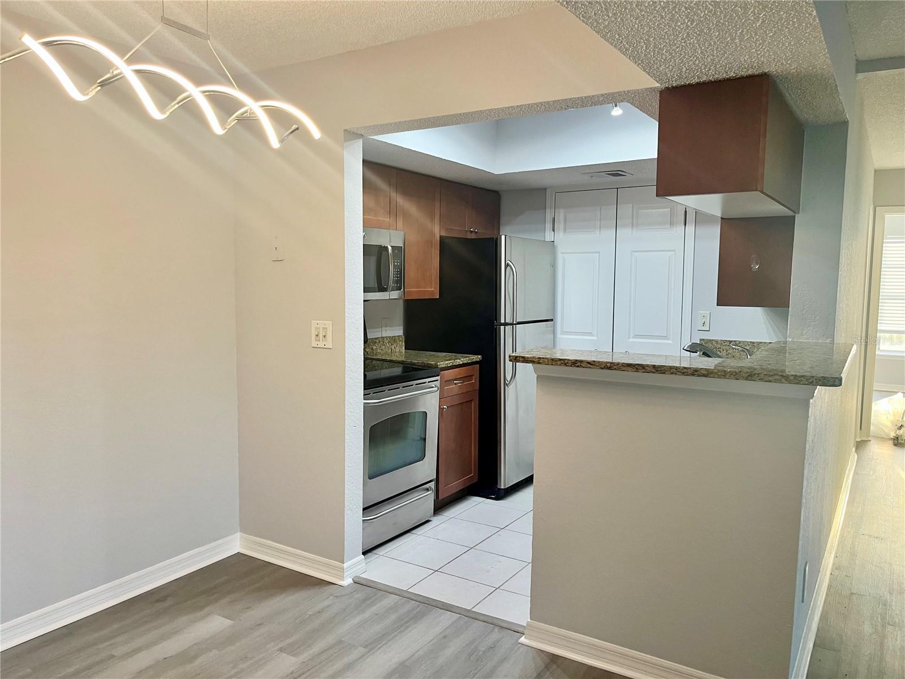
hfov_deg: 67.3
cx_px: 452
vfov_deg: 53.1
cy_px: 340
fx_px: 680
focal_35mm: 26
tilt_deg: -5.1
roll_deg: -0.4
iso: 80
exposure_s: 1/60
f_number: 1.6
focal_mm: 5.1
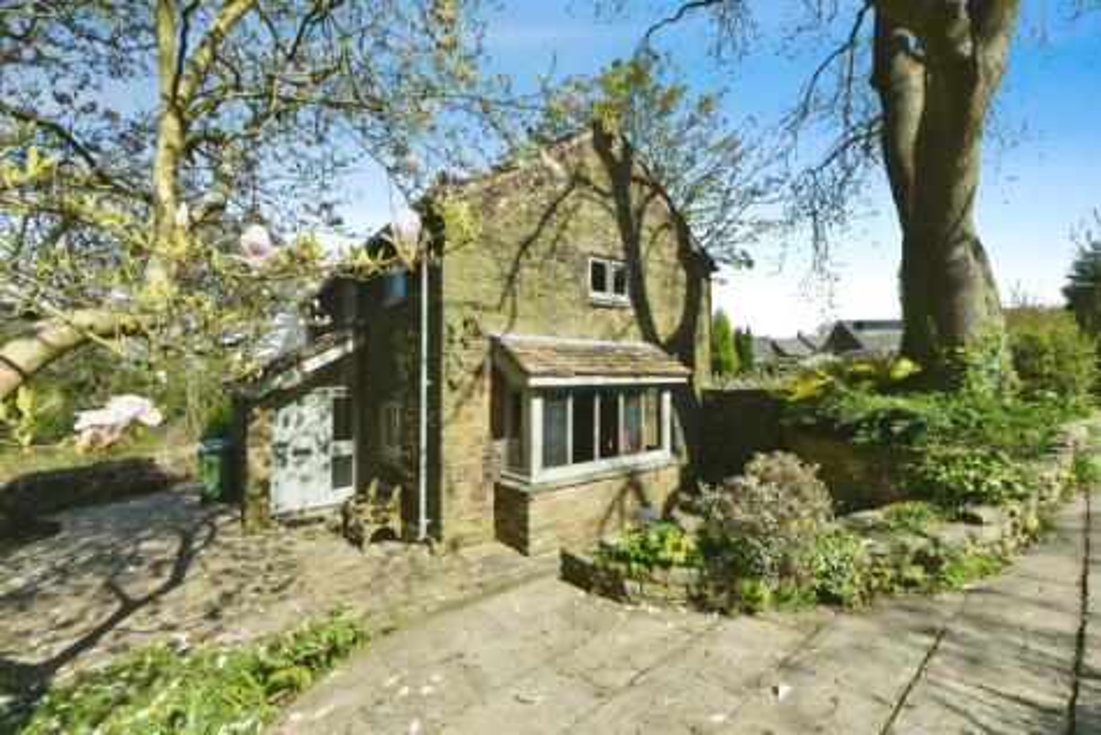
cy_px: 368
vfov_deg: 81.2
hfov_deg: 104.2
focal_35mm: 14
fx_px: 428
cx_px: 550
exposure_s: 1/640
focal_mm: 14
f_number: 11
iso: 500
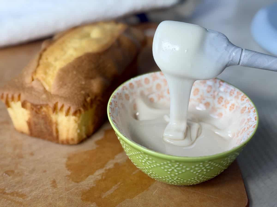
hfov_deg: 39.7
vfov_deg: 30.3
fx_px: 384
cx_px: 138
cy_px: 104
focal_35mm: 48
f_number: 1.8
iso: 50
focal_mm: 6.8
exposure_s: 1/146
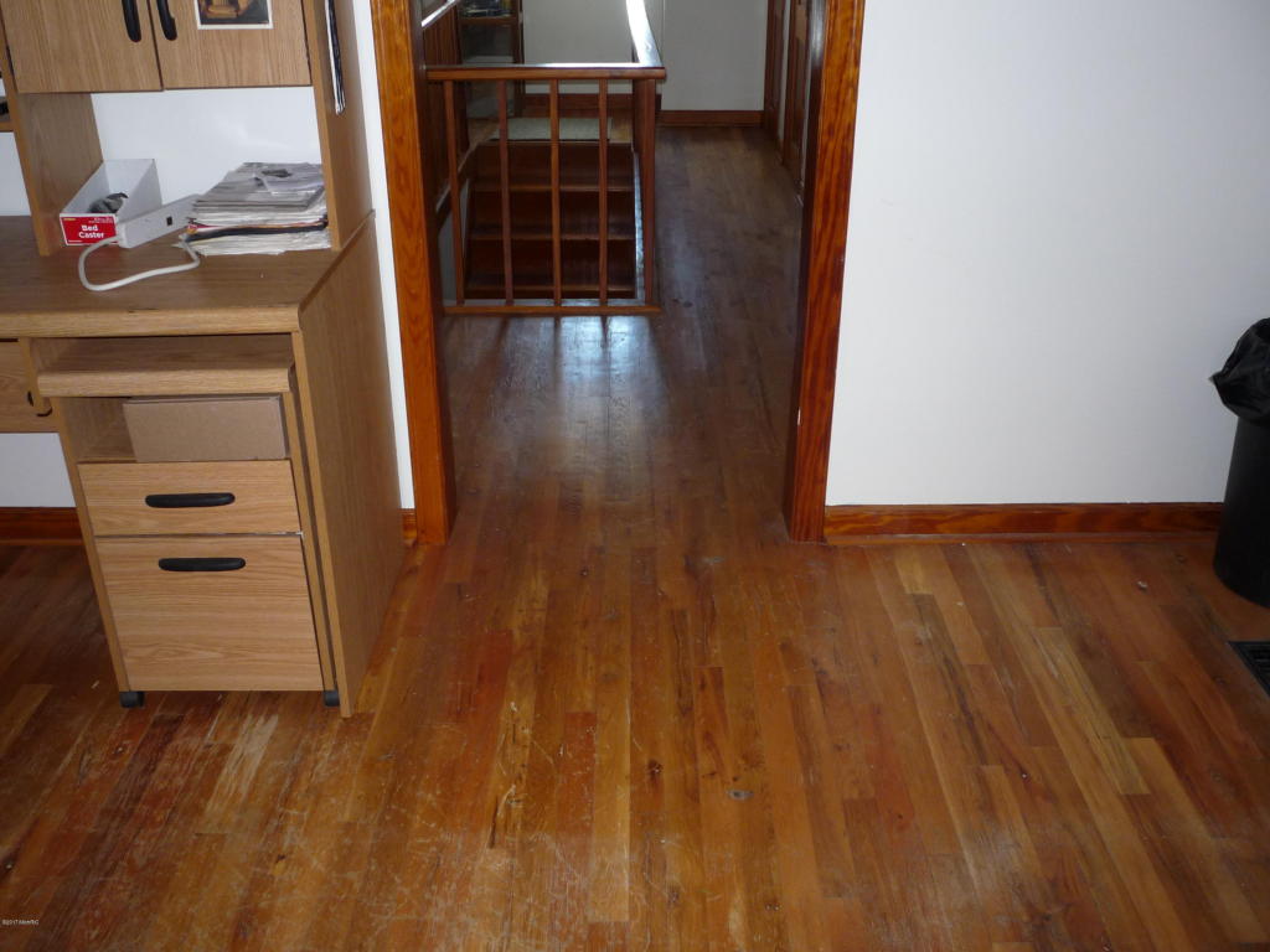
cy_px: 476
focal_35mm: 32
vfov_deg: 44.2
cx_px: 635
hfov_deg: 56.8
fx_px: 1174
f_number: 3.3
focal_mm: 5.2
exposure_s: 1/30
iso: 160
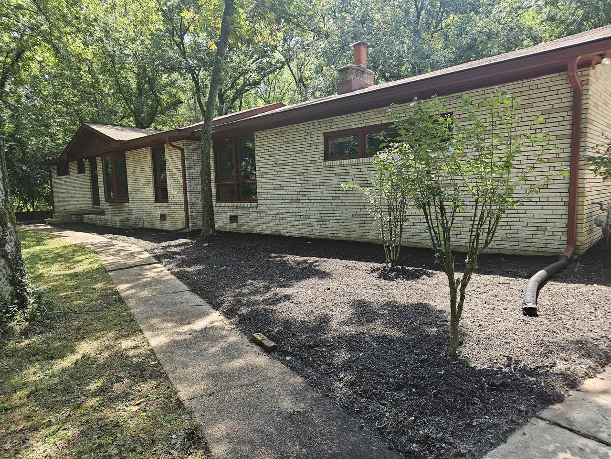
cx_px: 306
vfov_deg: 58.9
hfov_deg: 73.9
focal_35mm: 23
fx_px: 406
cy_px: 230
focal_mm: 6.3
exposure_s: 1/120
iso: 20
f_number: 1.7
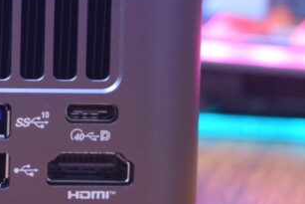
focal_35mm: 240
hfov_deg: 8.4
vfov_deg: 5.7
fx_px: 2034
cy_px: 40
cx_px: -182
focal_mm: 48
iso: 1600
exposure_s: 1/8
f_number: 5.3
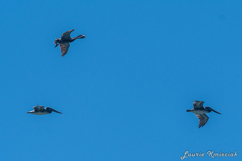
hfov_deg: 1.9
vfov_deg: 1.2
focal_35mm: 1107
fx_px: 7442
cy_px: 119
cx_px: 166
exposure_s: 1/3200
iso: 180
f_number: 5.6
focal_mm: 500
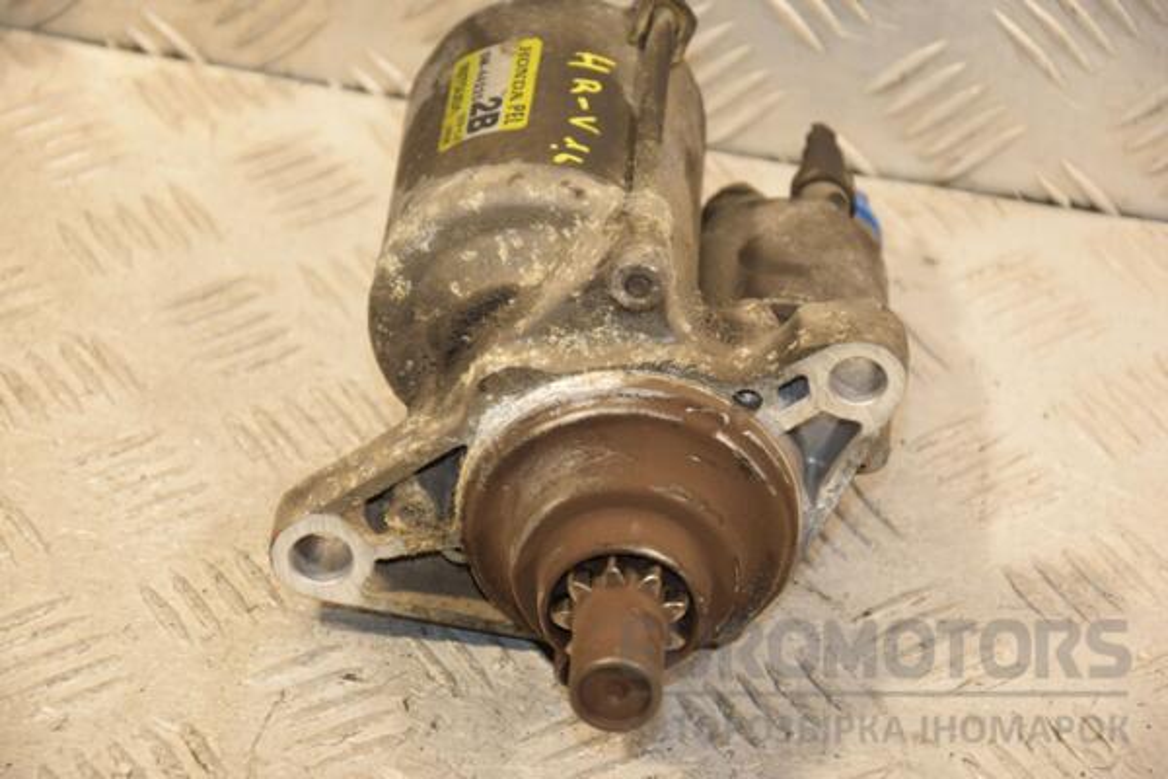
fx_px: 4380
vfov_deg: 10.2
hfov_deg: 15.2
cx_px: 584
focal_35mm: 135
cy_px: 390
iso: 800
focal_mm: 90
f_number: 5.6
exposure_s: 1/160
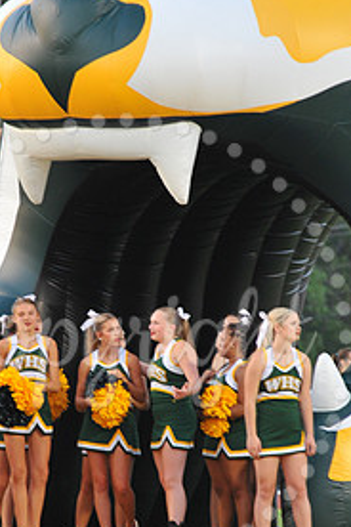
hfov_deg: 3.3
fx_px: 6142
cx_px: 122
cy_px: 342
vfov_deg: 4.9
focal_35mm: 420
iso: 1000
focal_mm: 200
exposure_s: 1/200
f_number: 5.6
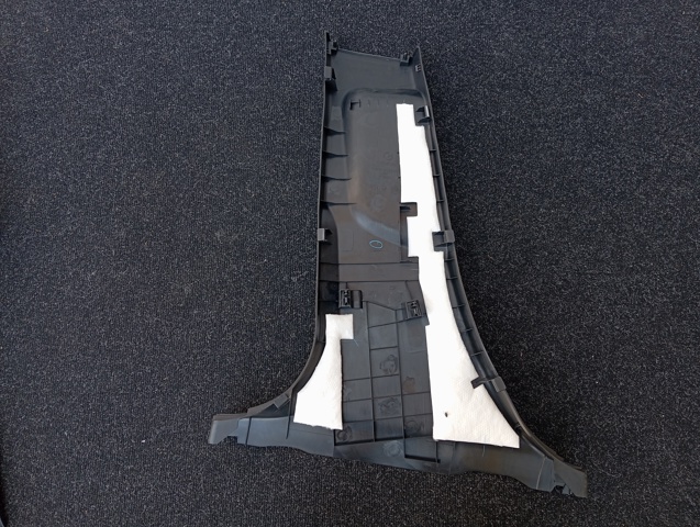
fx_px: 567
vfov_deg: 49.9
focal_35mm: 28
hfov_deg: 63.4
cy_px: 264
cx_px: 350
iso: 106
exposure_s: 1/100
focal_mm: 4.22
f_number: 1.8
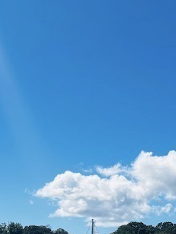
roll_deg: -1.2
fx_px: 604
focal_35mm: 89
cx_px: 216
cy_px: 318
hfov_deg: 15.9
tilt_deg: -4.5
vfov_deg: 19.9
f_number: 1.5
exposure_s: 1/5319
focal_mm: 5.7
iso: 50
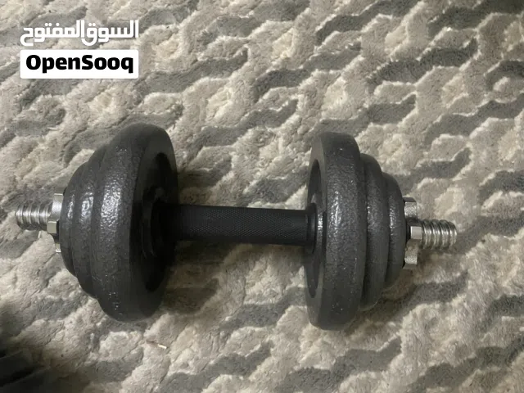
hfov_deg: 67.3
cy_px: 196
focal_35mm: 26
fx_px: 394
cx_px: 262
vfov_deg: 53.1
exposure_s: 1/30
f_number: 1.6
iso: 800
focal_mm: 4.2
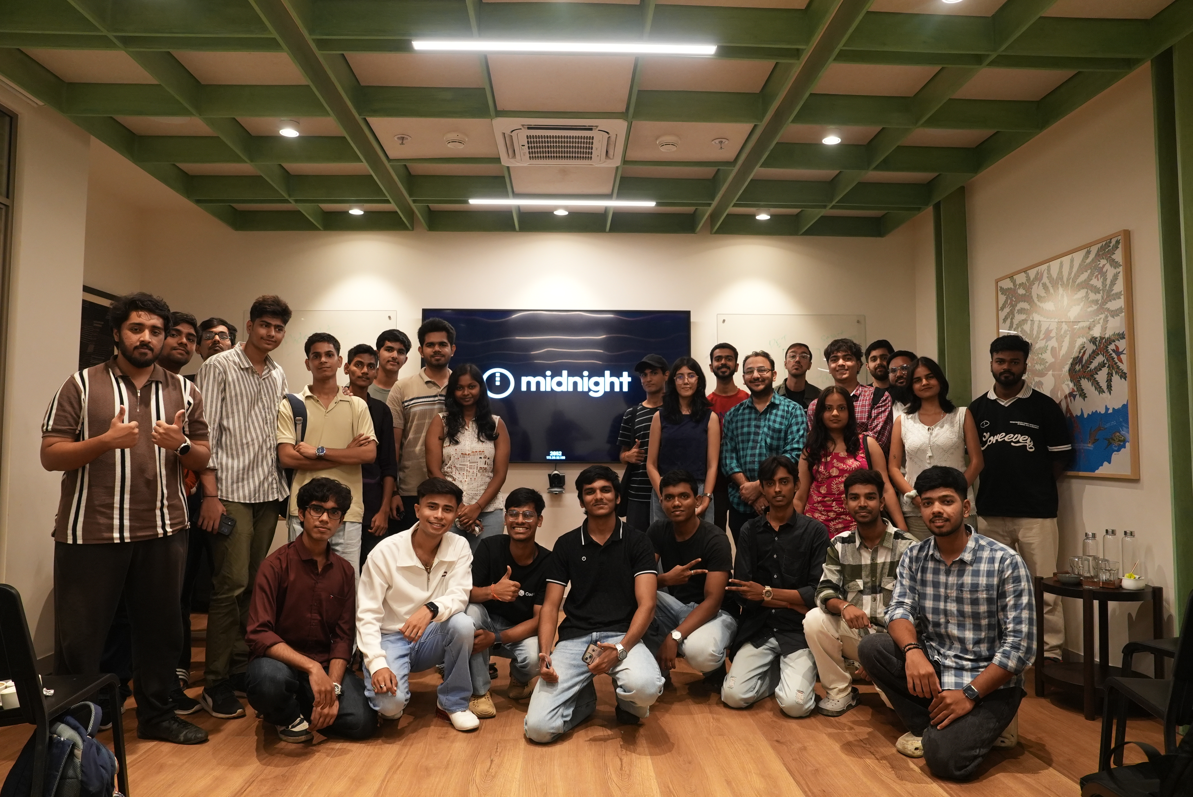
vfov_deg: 53.2
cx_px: 596
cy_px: 398
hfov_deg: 73.7
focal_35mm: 24
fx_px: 796
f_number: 4.5
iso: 3200
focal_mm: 24
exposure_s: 1/60
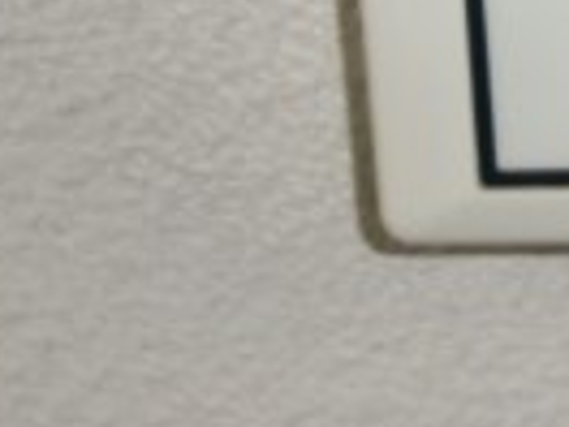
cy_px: -302
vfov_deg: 11.9
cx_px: 763
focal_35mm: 116
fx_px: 1907
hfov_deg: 16.0
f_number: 3
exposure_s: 1/30
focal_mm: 4.24
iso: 80
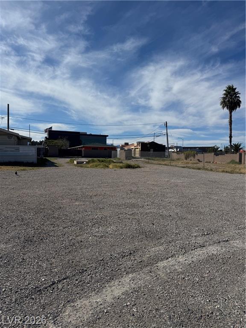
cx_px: 123
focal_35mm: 24
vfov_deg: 71.6
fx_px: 227
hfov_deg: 56.8
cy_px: 164
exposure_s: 1/10417
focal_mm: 6.76
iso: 80
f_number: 1.78
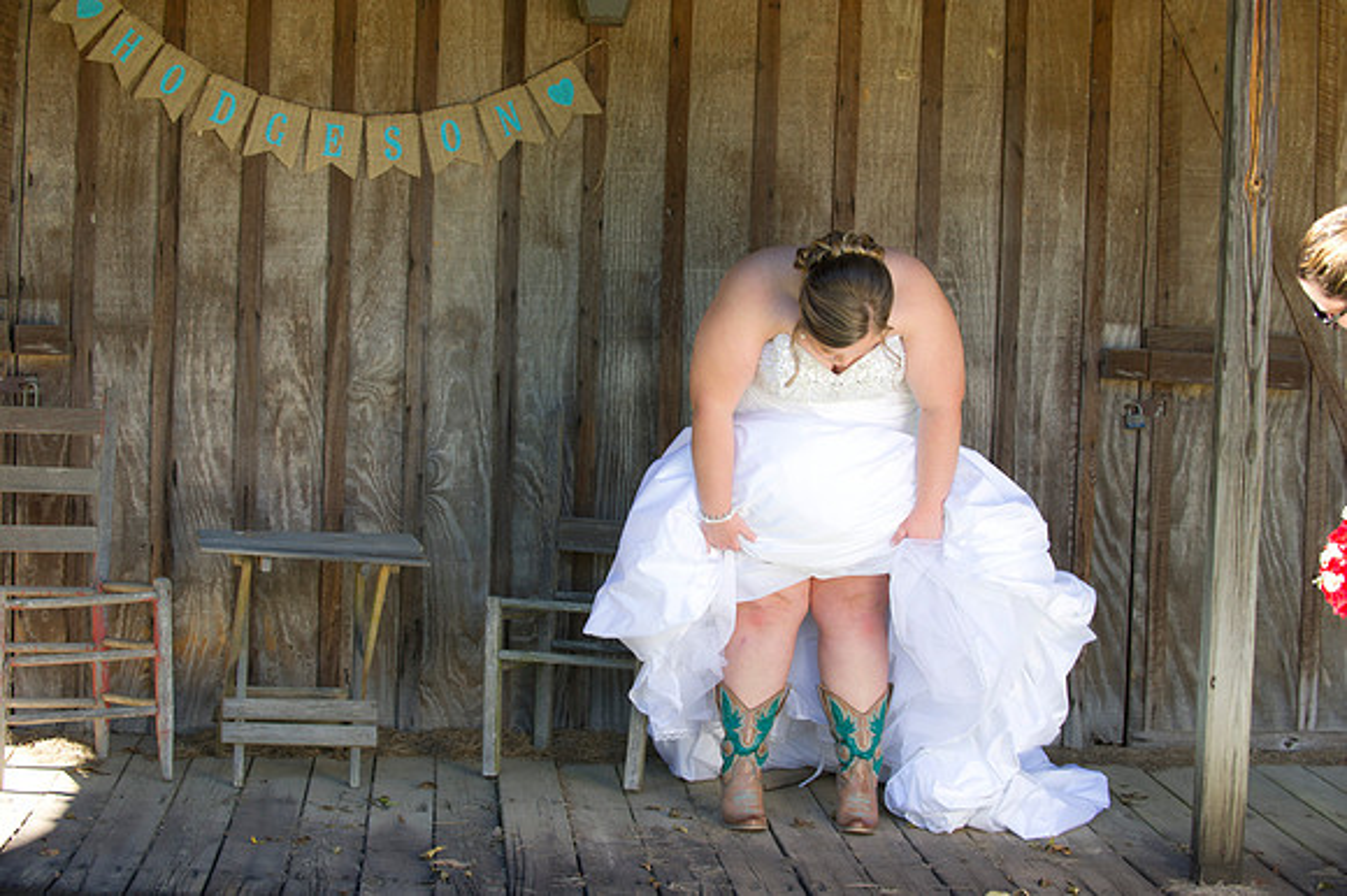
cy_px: 448
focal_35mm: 70
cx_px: 674
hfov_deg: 28.9
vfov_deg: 19.4
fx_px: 2618
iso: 200
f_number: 4
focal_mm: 70
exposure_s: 1/125
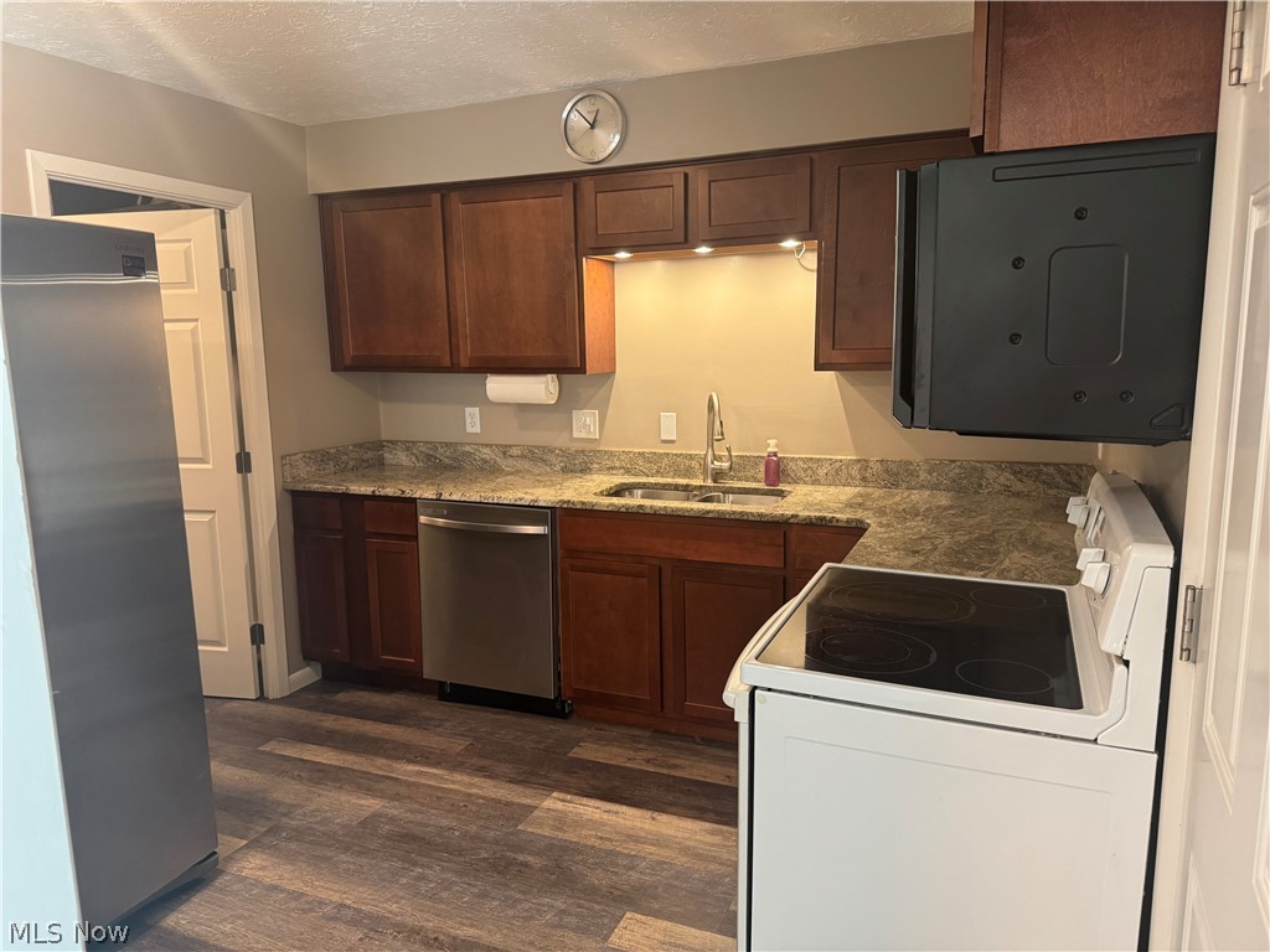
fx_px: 881
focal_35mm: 24
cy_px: 476
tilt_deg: -9.4
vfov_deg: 56.8
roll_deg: +0.9
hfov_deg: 71.6
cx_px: 635
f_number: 1.78
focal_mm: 6.76
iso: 400
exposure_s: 1/60
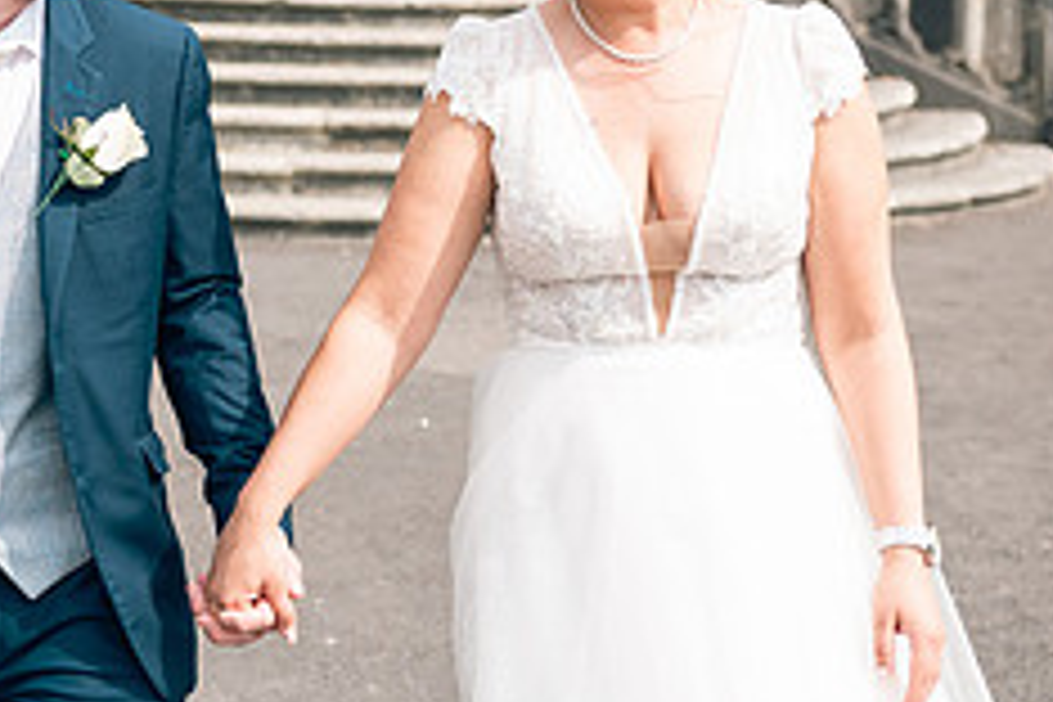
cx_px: 302
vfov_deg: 11.4
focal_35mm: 119
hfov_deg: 17.1
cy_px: 52
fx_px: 3480
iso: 64
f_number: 3.5
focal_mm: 48
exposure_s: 1/640
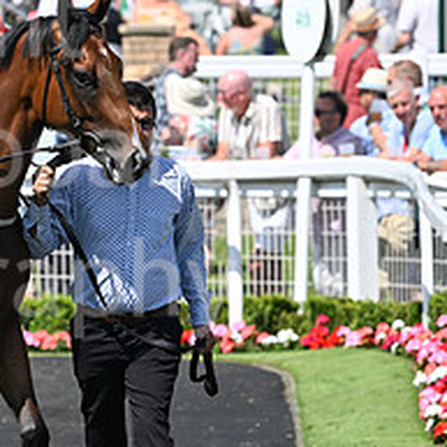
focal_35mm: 510
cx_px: -58
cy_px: 170
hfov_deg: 3.4
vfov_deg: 3.4
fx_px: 7451
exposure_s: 1/2000
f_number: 5.6
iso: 400
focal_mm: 200
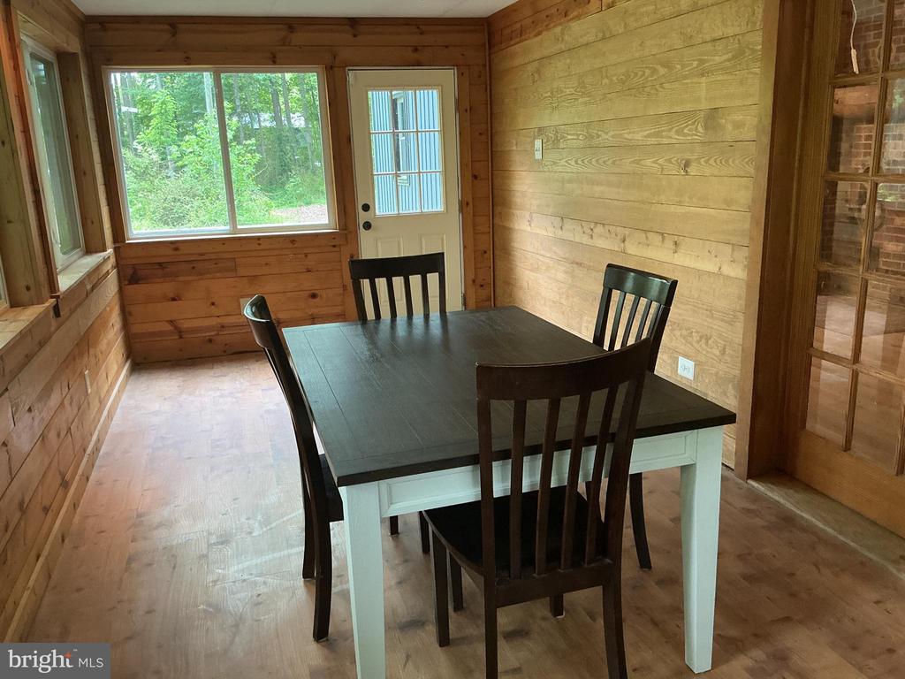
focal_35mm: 29
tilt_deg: -14.6
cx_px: 452
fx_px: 758
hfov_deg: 61.7
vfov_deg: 48.2
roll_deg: +2.2
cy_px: 340
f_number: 1.8
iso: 160
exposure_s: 1/60
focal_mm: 3
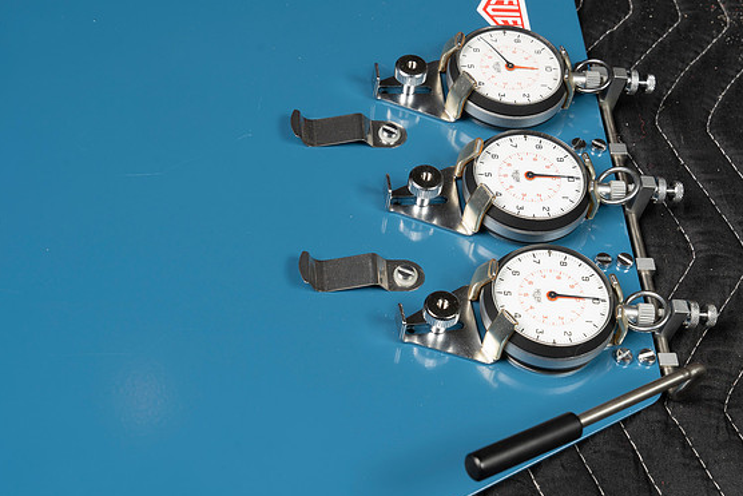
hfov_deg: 29.2
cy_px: 238
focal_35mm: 69
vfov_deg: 19.7
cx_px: 449
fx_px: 1424
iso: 200
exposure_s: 1/160
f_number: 10
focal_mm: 56
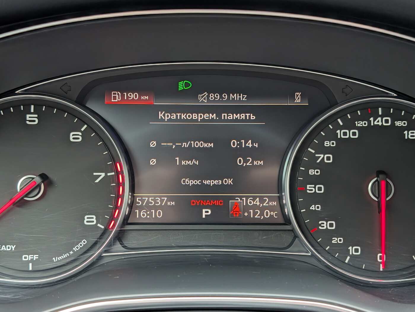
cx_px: 208
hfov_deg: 38.9
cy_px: 156
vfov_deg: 29.7
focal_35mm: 49
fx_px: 588
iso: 168
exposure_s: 1/41.7
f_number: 1.68
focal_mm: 6.9
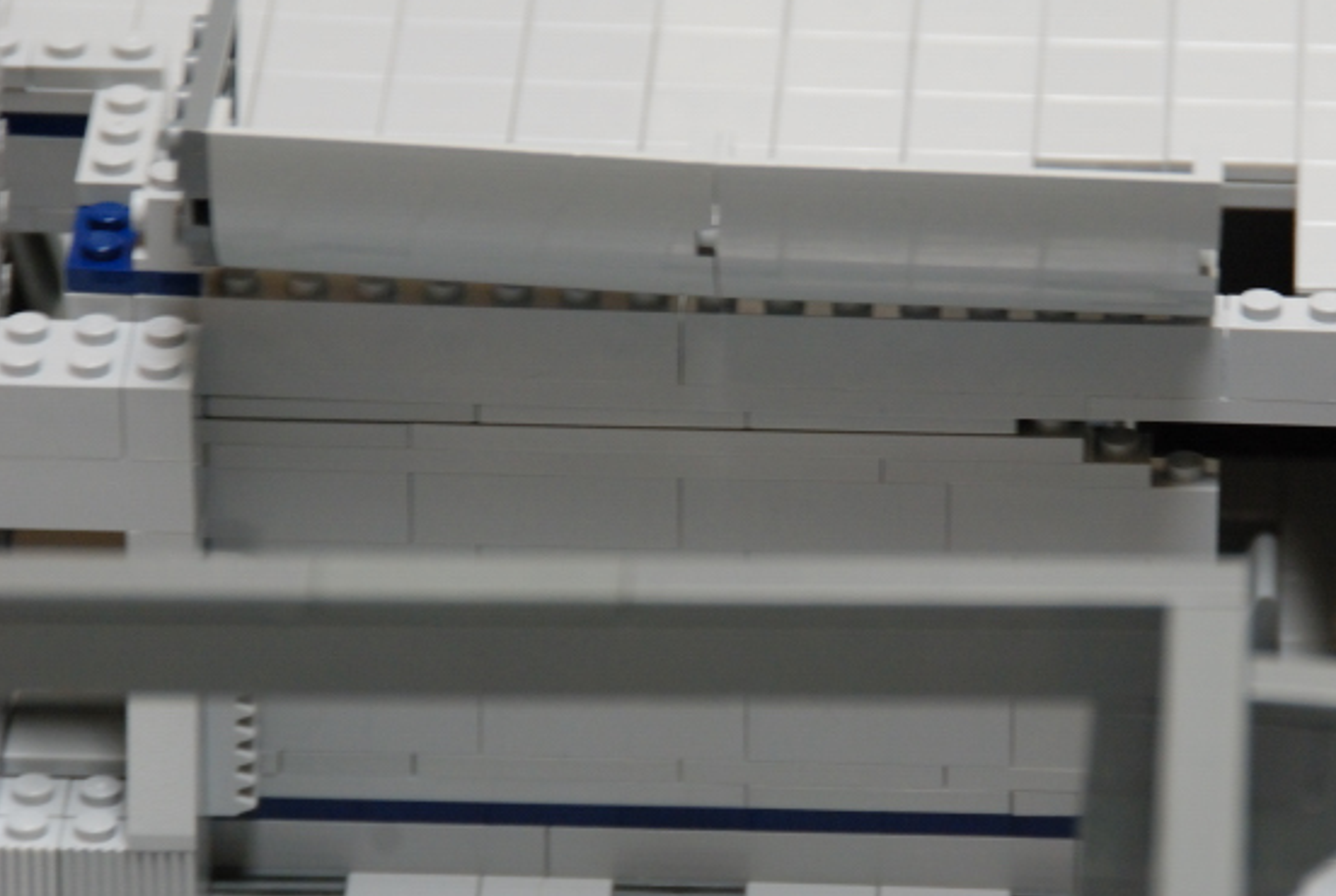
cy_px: 479
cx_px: 881
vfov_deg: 3.2
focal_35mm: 435
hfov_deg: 4.7
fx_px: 16169
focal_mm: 200
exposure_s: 1/10
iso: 800
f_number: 8
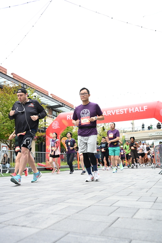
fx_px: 209
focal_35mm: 31
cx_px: 81
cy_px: 122
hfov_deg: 42.3
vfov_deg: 60.3
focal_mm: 31
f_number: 4
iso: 2000
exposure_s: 1/640
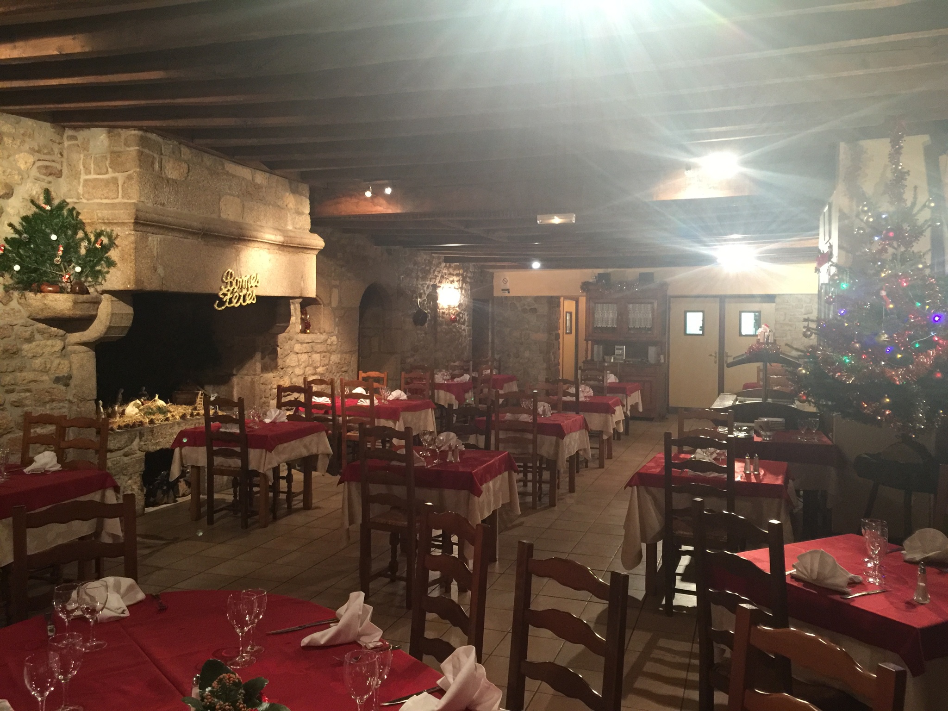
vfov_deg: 48.2
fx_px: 794
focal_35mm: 29
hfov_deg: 61.7
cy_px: 356
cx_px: 474
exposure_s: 1/8
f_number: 2.2
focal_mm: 4.15
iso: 125
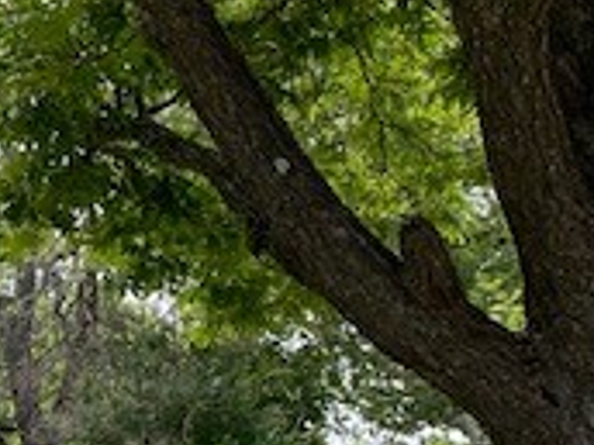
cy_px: 662
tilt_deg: +0.3
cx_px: -318
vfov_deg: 14.3
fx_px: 1664
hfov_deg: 17.9
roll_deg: +0.0
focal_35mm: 97
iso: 32
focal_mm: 4.25
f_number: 1.8
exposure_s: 1/600
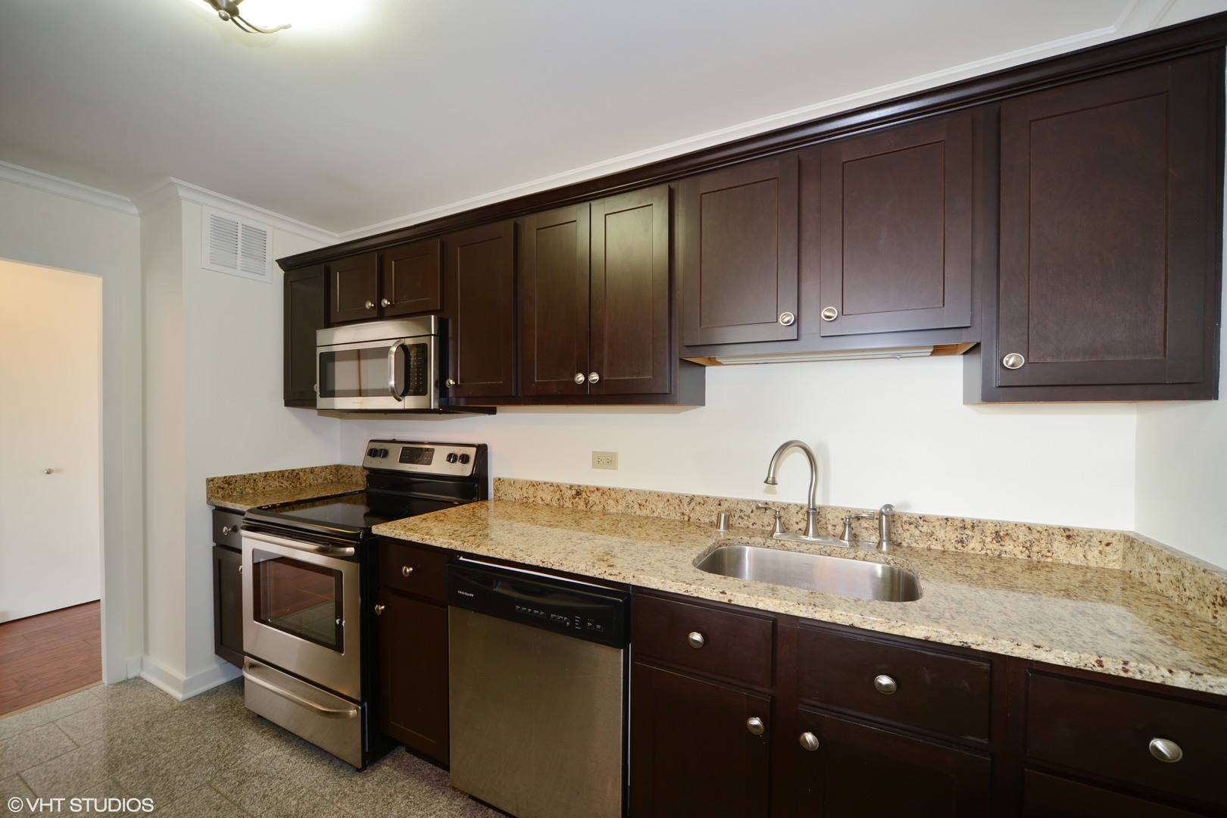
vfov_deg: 85.4
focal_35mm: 13
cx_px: 614
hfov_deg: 108.3
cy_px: 409
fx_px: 443
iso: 400
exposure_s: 1/13
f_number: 8
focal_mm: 13
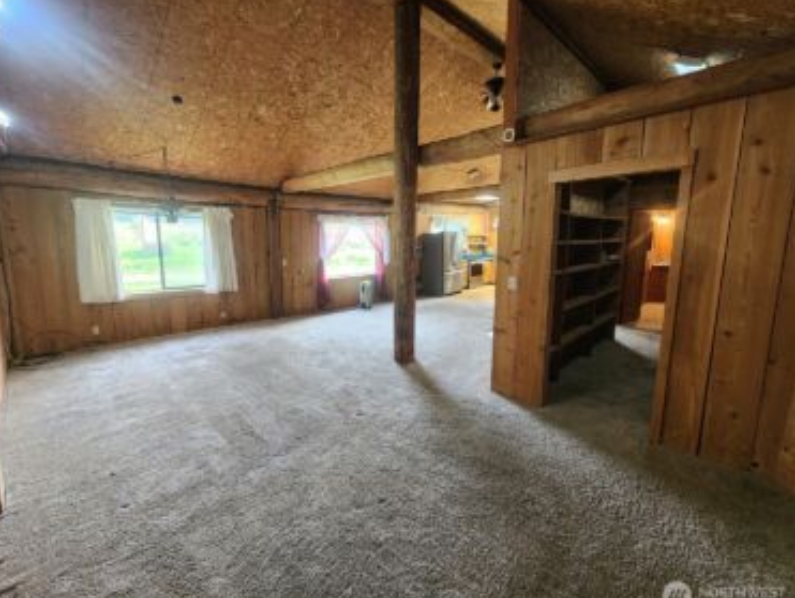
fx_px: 322
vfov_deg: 85.8
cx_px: 373
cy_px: 296
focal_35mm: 14
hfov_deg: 101.9
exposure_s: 1/60
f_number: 2.2
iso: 400
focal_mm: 2.2
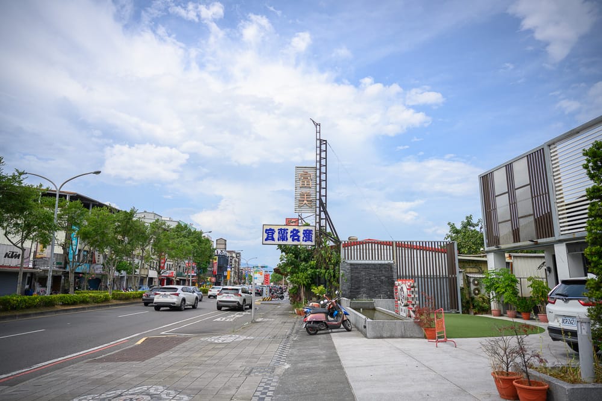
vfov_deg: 53.1
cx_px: 301
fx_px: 401
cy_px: 200
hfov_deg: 73.7
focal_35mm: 24
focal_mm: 24
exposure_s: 1/2000
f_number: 2.8
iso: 100
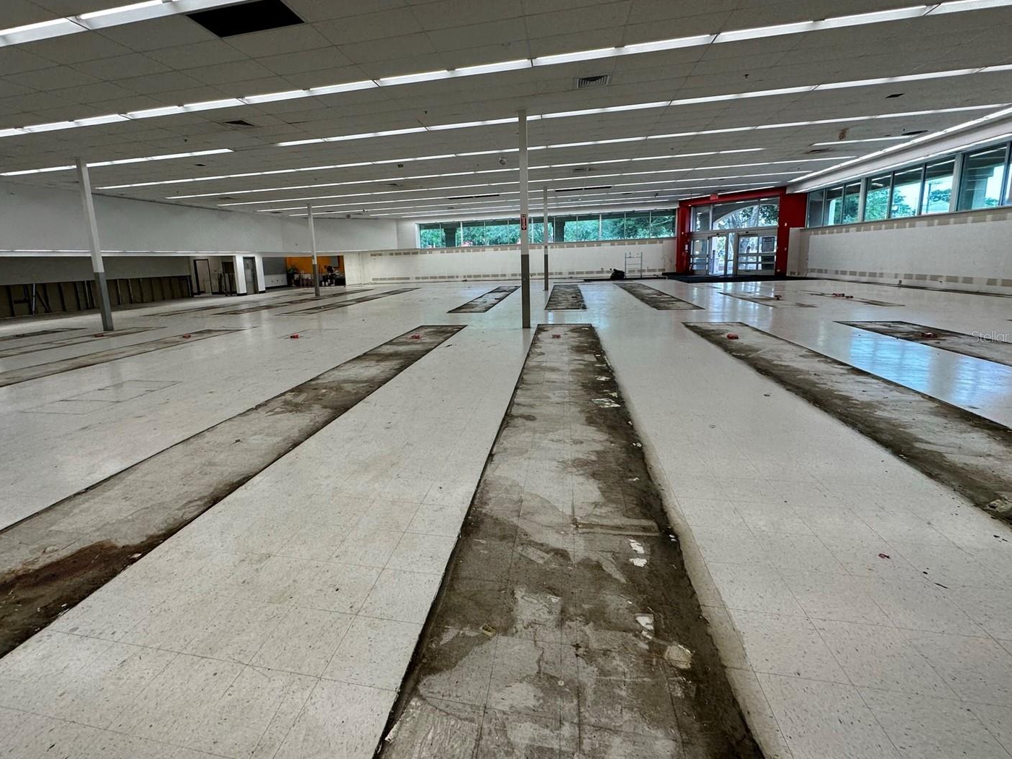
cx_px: 461
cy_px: 336
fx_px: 468
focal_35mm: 16
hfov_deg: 94.3
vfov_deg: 77.8
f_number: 2.2
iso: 64
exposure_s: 1/120
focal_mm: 2.22
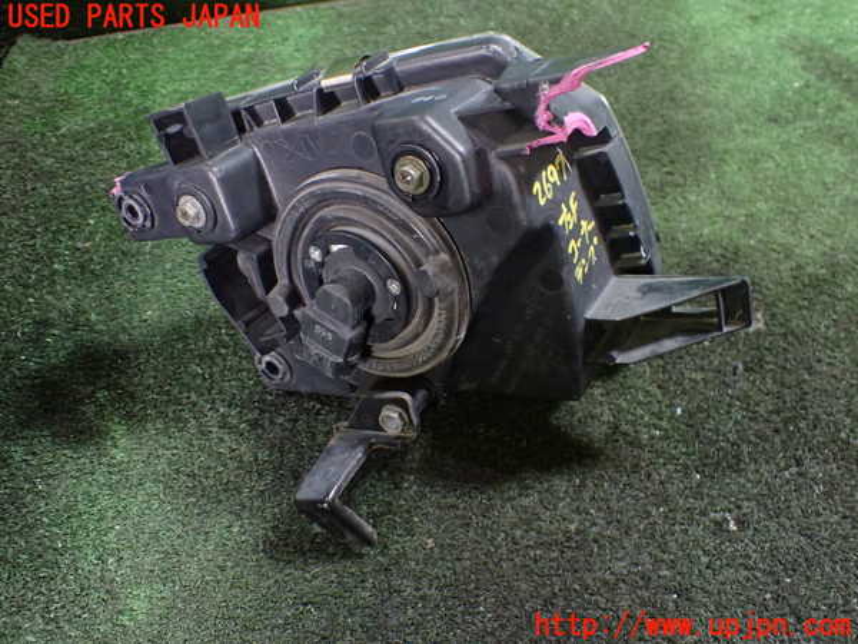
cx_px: 429
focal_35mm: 30
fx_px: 744
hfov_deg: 60.0
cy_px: 322
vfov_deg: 46.8
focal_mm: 5.4
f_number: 2.3
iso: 800
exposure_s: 1/60
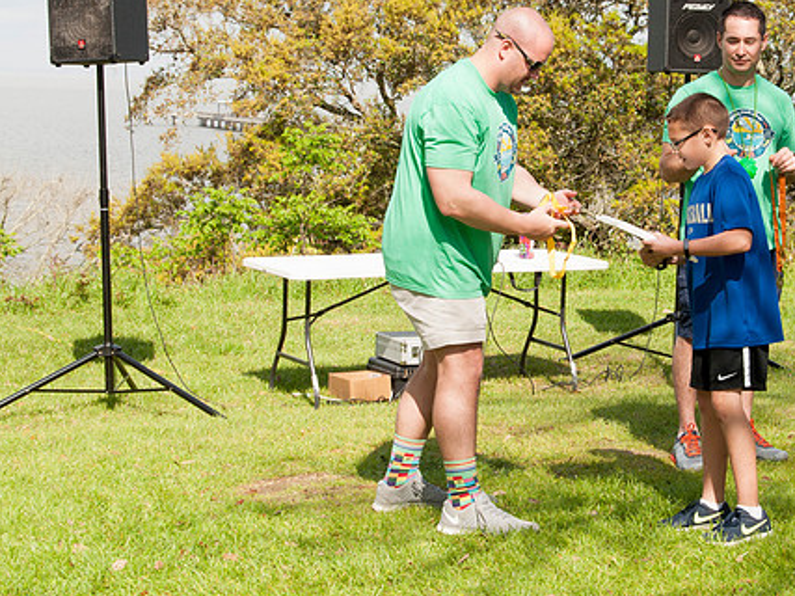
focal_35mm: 90
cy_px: 247
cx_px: 538
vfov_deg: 16.4
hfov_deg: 21.7
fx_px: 2066
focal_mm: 46
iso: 250
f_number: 9
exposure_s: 1/200
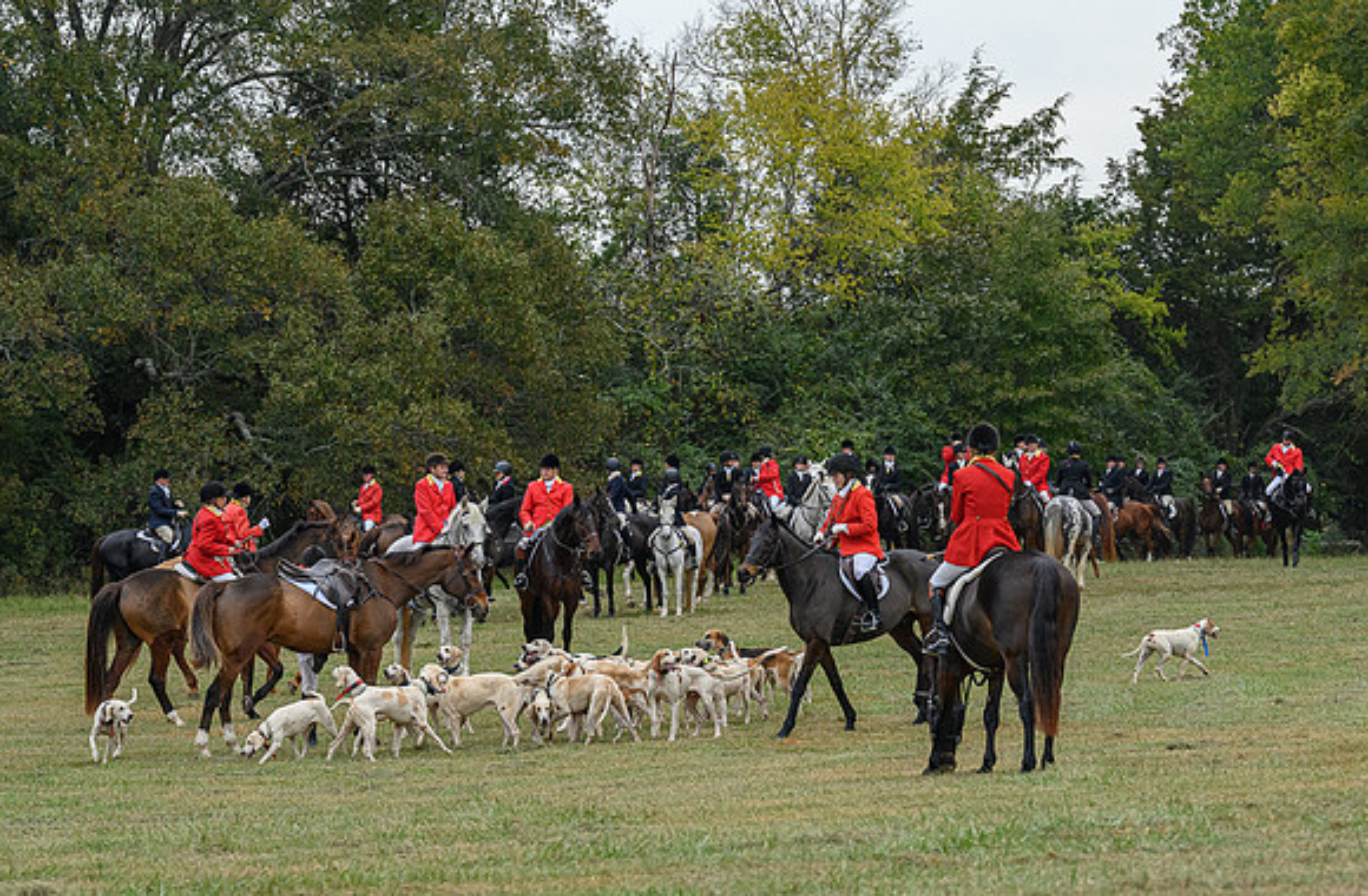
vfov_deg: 8.9
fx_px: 5750
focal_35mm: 152
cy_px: 510
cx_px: 667
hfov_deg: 13.6
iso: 2000
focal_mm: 125
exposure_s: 1/400
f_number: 5.6
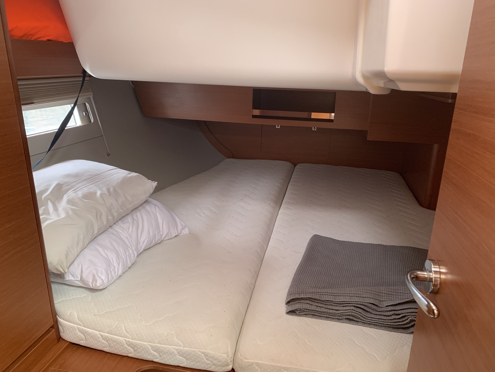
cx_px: 248
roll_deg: -3.2
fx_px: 372
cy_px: 186
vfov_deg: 53.1
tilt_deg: -18.8
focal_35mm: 26
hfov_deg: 67.3
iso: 200
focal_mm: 4.25
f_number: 1.8
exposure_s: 1/60
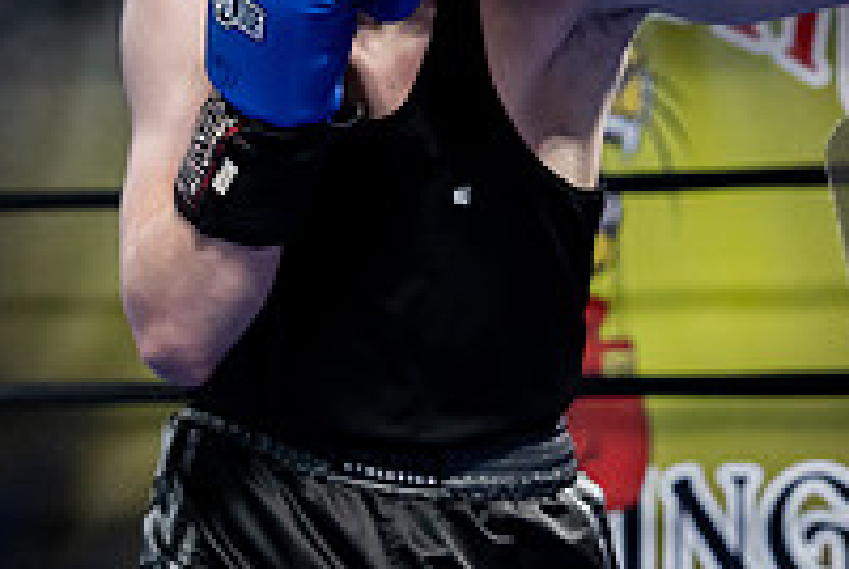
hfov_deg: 12.1
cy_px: 185
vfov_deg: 8.2
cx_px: 836
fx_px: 3968
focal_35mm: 168
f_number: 2.8
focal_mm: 58
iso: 6400
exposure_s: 1/1000
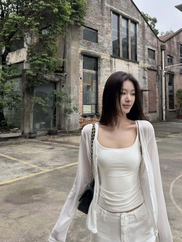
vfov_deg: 71.6
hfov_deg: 56.8
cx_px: 91
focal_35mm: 24
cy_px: 121
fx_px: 168
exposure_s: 1/943
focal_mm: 6.76
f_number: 1.78
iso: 80
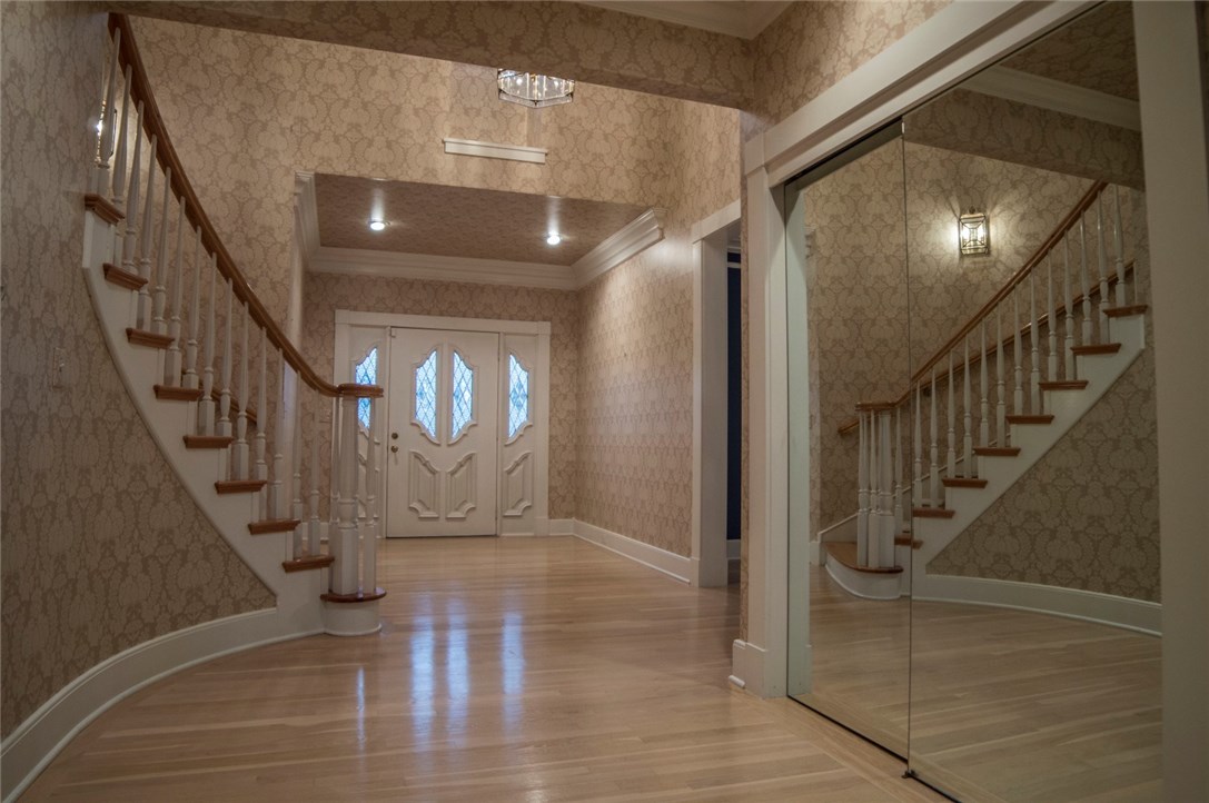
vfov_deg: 59.4
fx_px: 704
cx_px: 604
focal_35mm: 21
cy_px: 402
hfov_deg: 81.3
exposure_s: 1/60
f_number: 2.8
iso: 400
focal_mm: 14
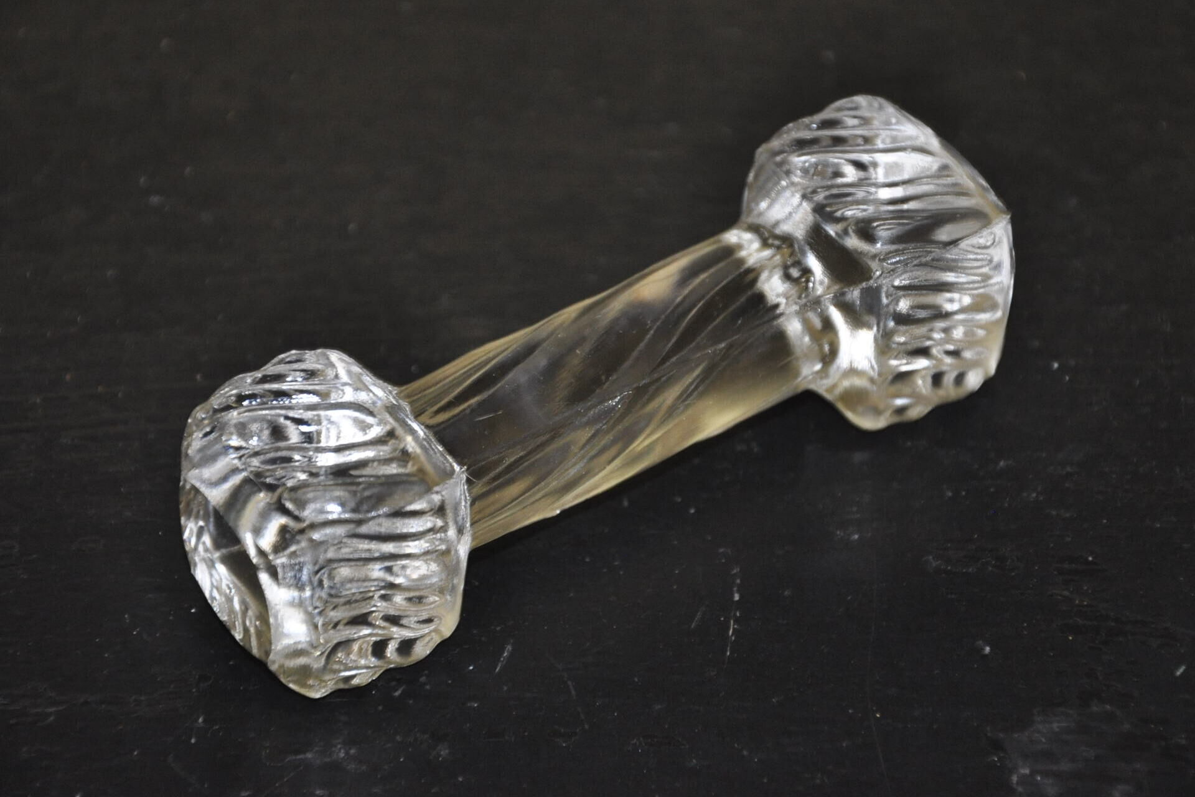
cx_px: 598
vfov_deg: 8.7
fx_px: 5228
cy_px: 398
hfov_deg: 13.0
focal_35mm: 158
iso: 800
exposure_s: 1/60
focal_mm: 105
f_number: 5.6
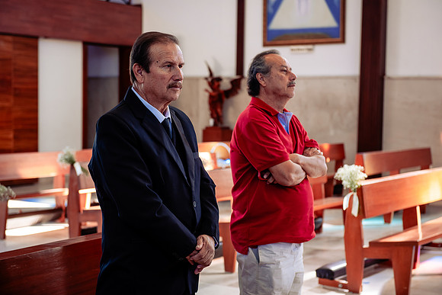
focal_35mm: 66
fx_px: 810
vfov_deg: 20.6
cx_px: 221
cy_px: 148
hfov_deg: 30.5
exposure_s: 1/100
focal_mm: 66
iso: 400
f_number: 4
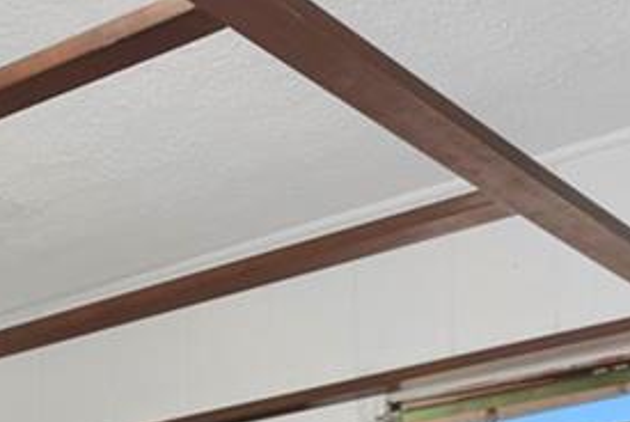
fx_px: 1629
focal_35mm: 93
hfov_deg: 19.6
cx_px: -263
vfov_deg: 12.8
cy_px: 855
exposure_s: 1/6
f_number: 5.6
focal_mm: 16
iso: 320
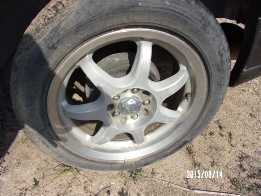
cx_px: 130
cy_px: 98
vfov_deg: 56.8
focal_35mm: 24
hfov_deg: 71.6
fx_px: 181
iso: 80
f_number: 10.8
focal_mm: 4.3
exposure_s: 1/150
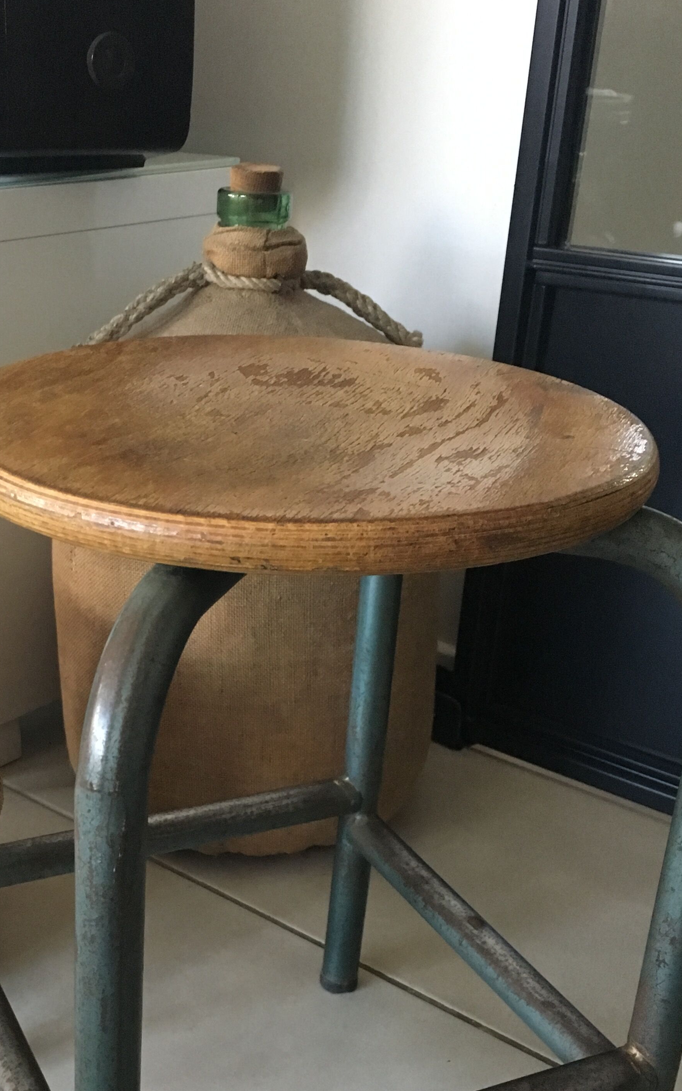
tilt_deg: -28.9
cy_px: 741
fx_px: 1308
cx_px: 179
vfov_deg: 44.5
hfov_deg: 28.8
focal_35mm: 44
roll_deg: -1.6
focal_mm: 4.15
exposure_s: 1/17
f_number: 2.2
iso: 250
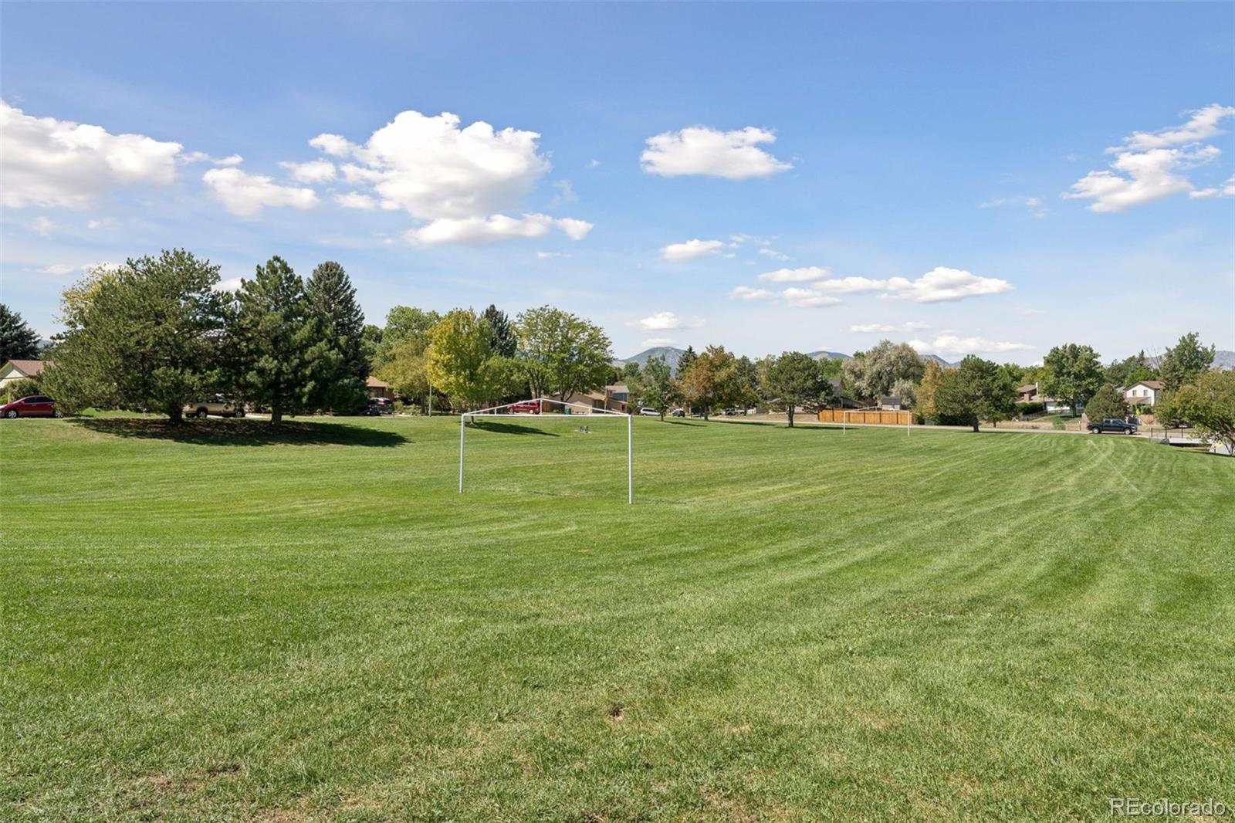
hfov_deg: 65.5
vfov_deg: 46.4
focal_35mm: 28
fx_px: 960
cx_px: 618
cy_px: 412
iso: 400
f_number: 9
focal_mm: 28
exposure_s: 1/1000
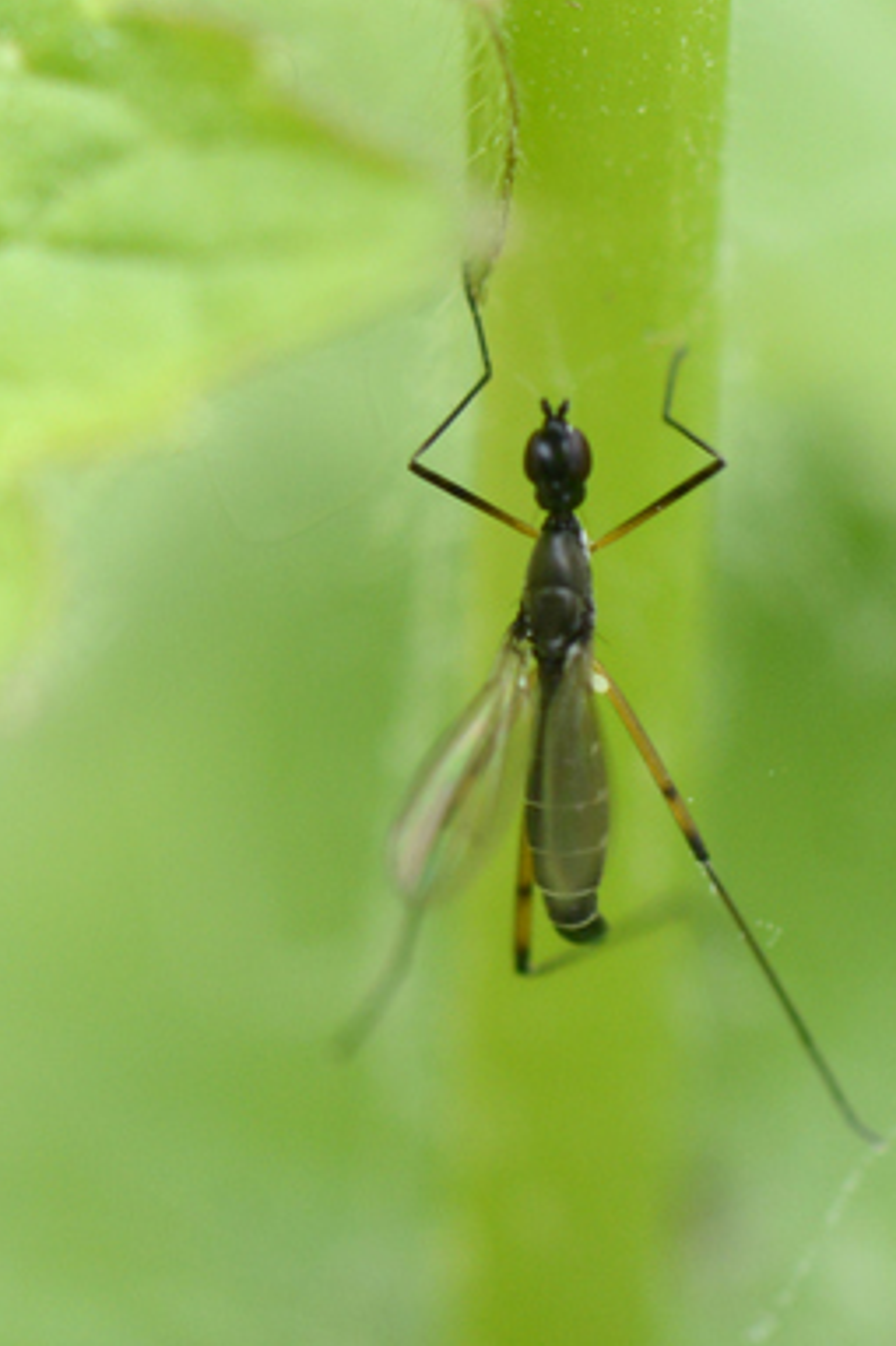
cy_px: 657
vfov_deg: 15.0
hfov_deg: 10.0
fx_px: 5119
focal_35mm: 137
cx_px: 567
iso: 640
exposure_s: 1/200
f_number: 7.1
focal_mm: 105
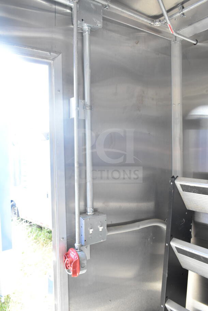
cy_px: 156
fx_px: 260
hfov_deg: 43.6
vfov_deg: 61.9
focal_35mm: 30
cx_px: 104
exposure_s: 1/125
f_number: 5.6
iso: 1600
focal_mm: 20
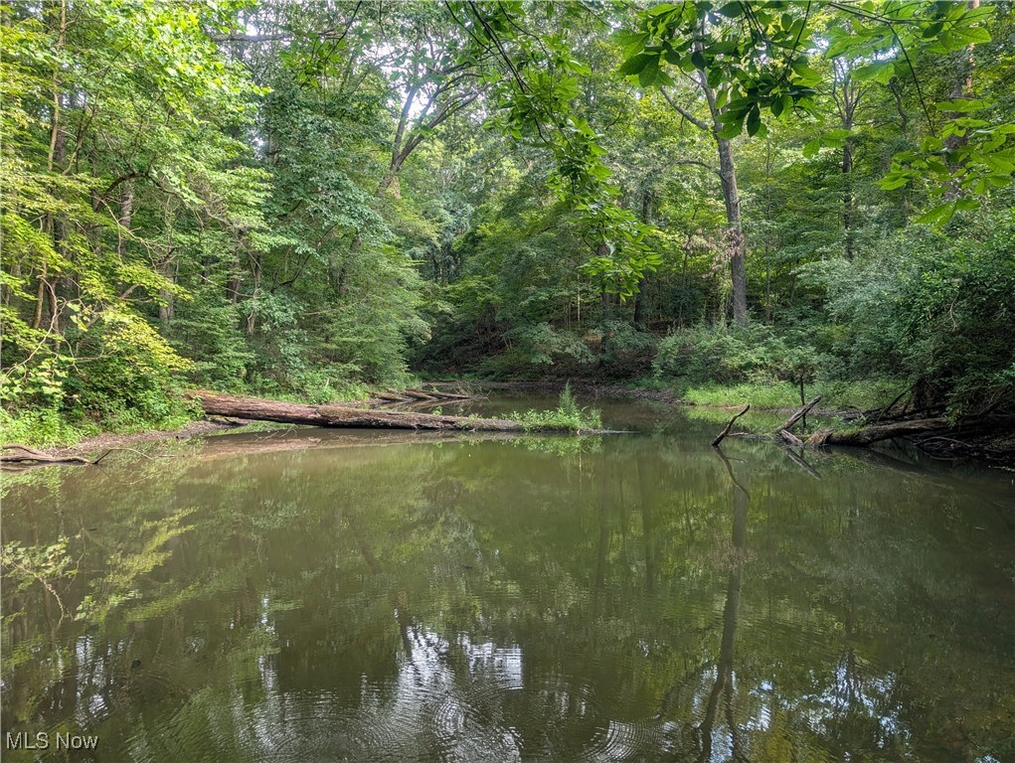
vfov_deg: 56.9
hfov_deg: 71.5
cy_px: 382
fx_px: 704
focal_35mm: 24
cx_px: 508
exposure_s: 1/68
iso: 31
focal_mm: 6.9
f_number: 1.68
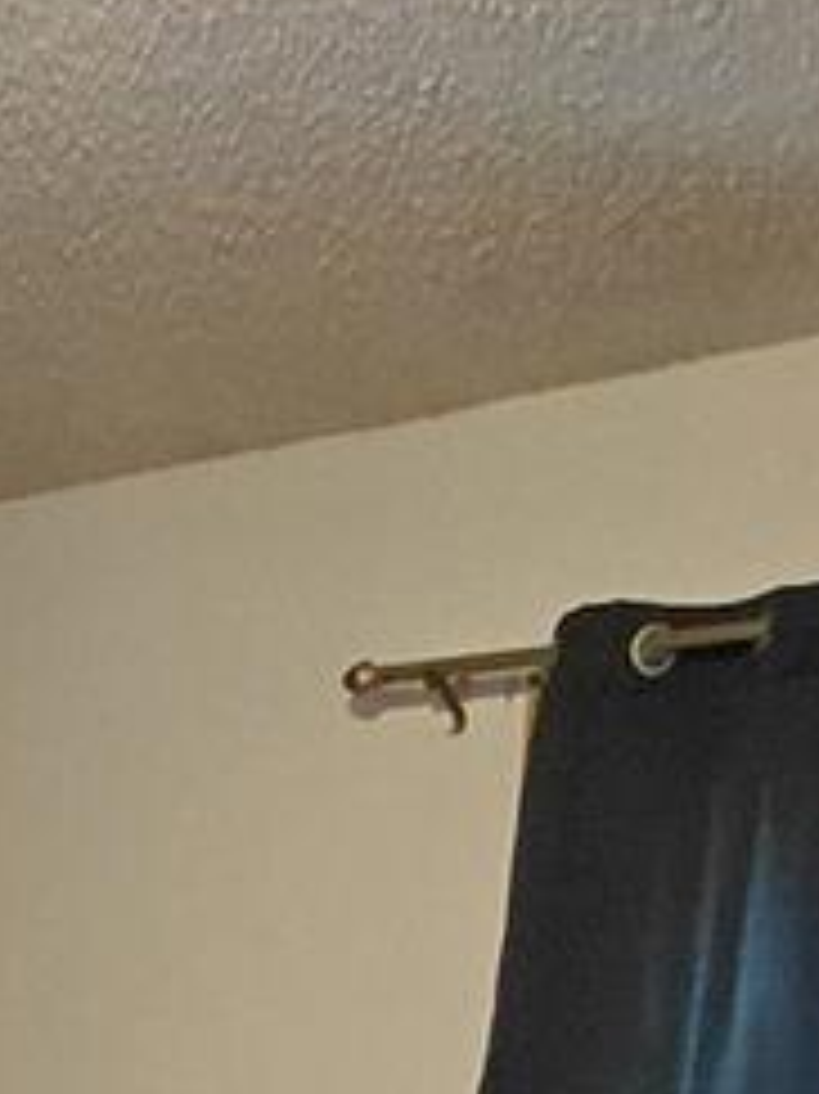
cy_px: 1639
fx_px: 2494
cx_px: -252
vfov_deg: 21.0
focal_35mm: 79
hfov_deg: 17.5
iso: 400
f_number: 2.2
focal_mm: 1.64
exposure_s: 1/30
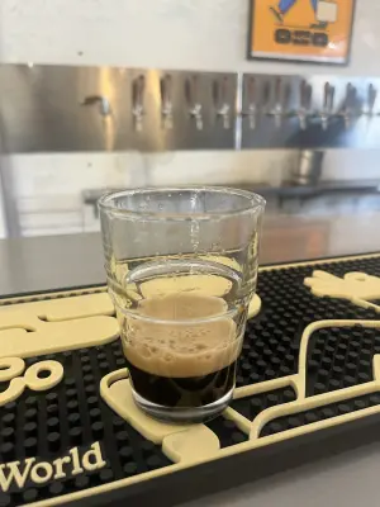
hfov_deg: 53.1
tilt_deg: -20.8
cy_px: 254
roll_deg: -0.5
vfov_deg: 67.3
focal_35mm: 26
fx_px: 381
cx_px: 190
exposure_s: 1/60
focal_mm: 5.1
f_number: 1.6
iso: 160
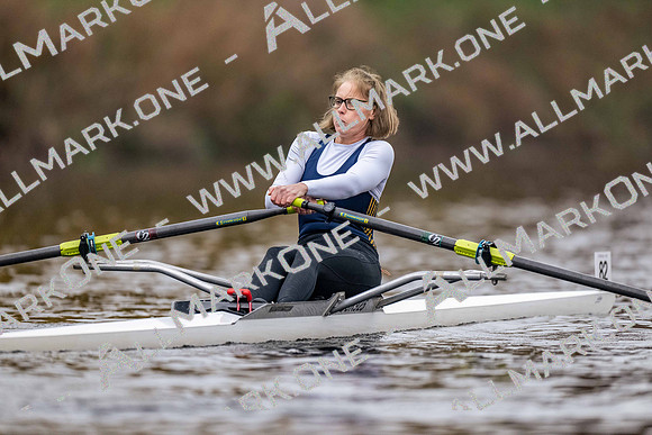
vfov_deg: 2.3
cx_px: 326
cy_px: 218
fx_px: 10869
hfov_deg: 3.4
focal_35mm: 600
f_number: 4
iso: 4500
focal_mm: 600
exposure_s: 1/2500
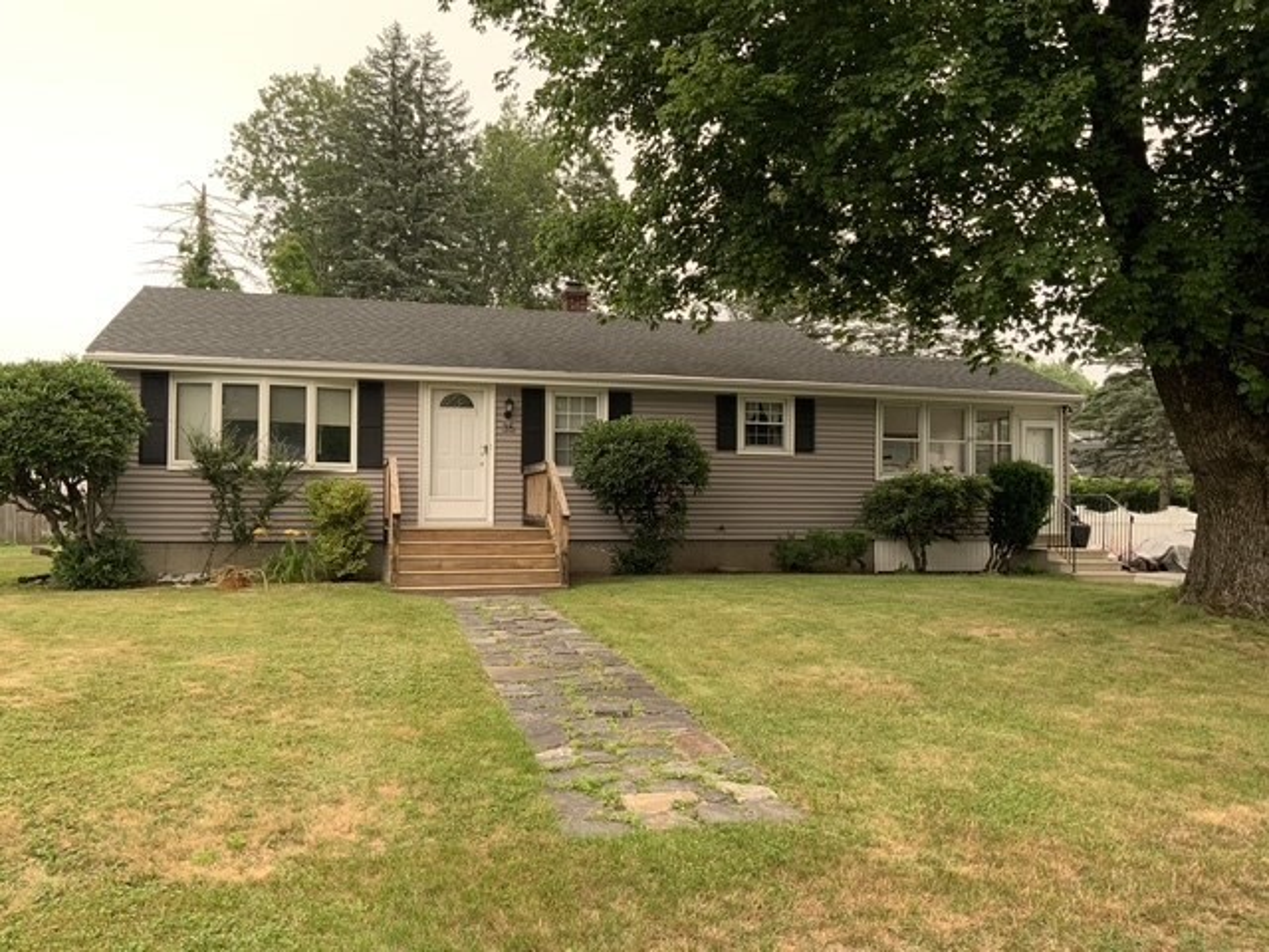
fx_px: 1063
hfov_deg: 61.7
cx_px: 634
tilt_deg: +3.0
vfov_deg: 48.2
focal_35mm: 29
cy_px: 476
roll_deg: -0.7
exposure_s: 1/122
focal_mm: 3
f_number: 1.8
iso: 40
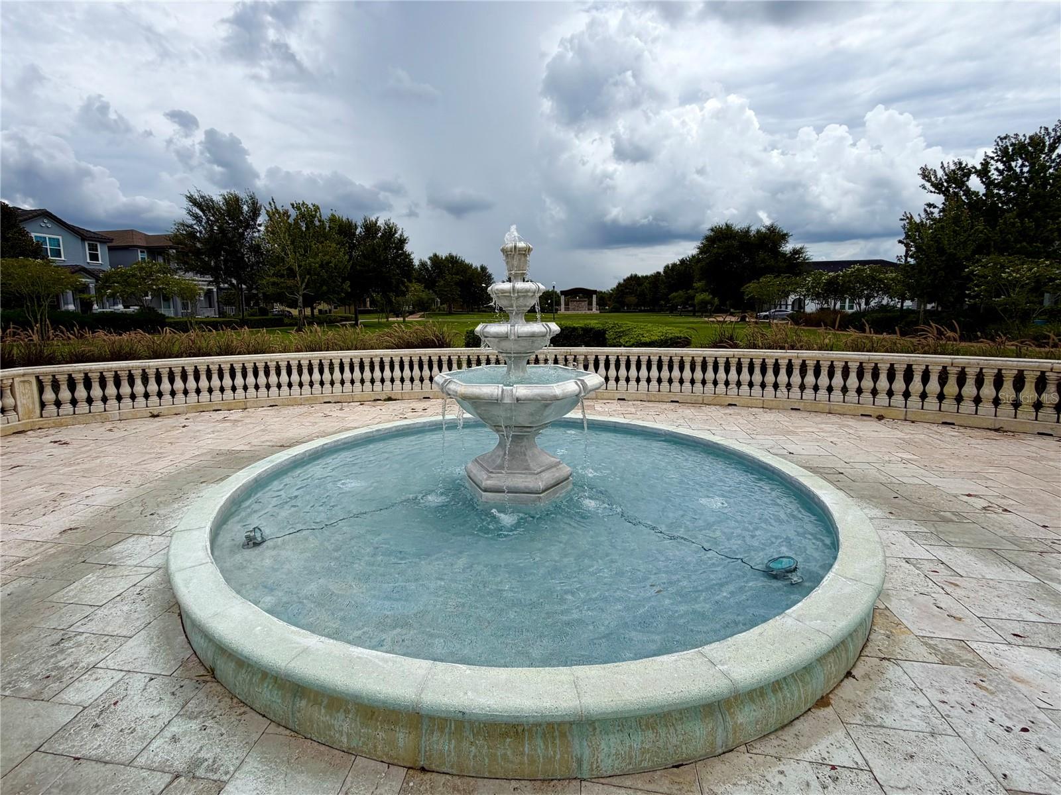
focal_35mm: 14
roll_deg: +2.3
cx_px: 530
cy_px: 398
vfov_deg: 85.7
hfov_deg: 102.1
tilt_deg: -7.7
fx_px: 429
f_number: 2.2
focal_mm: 2.22
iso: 20
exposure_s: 1/1848
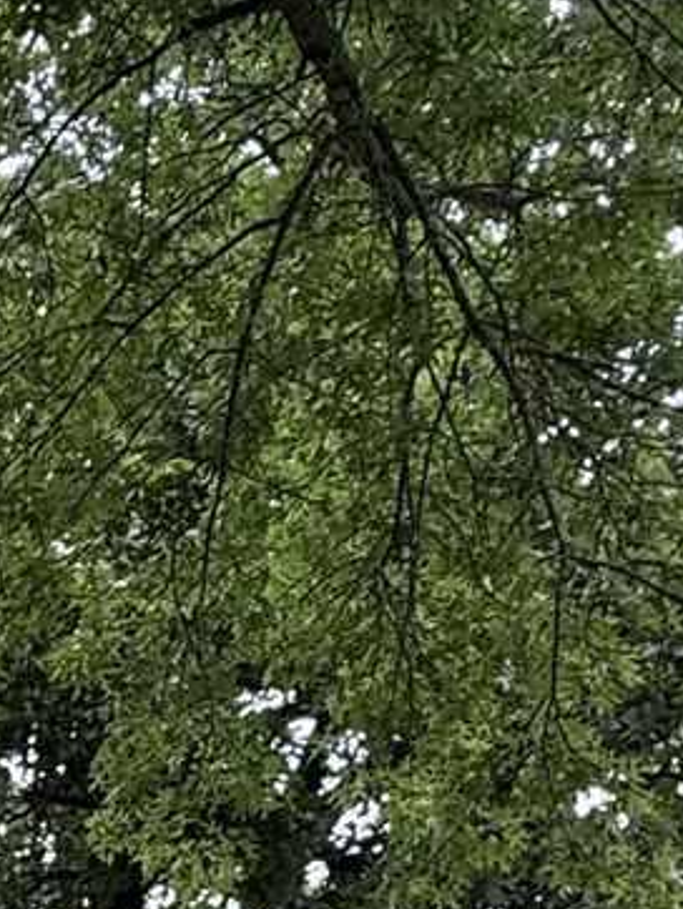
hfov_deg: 13.8
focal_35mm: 89
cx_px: -736
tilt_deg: +6.0
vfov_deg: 18.2
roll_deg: -0.3
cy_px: 1544
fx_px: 2339
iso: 64
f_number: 2.2
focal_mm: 2.22
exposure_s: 1/294
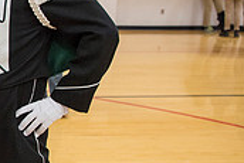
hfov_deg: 21.3
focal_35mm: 81
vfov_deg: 16.9
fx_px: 549
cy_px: 99
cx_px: -115
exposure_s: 1/320
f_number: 3.2
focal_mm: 24
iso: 2000
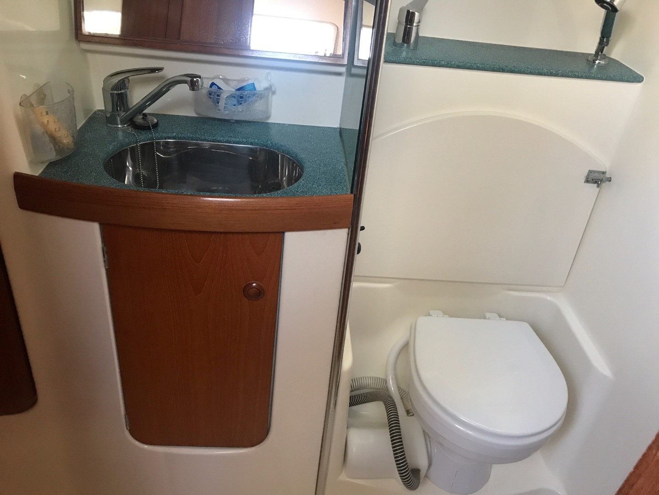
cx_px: 330
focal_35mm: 28
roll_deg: -7.0
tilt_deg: -34.0
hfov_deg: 63.4
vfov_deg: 49.7
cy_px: 248
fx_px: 533
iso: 64
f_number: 1.8
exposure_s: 1/17
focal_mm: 3.99
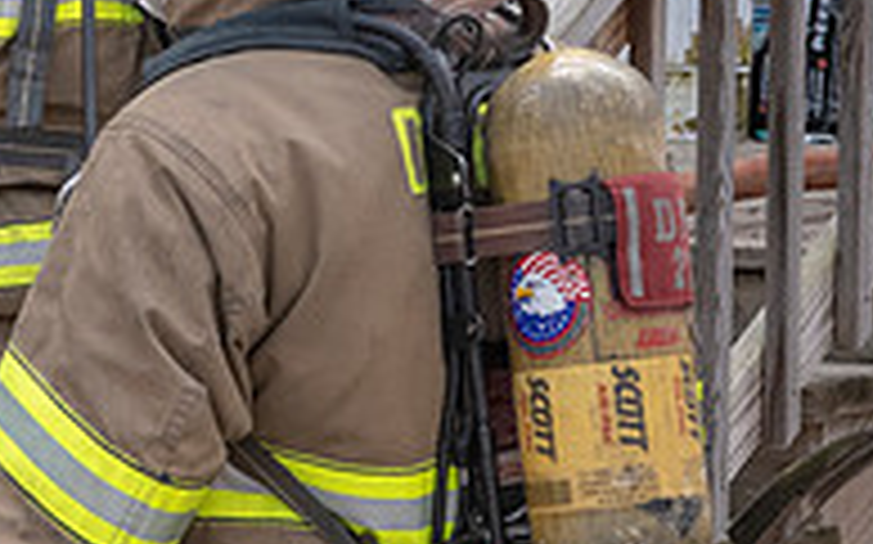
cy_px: 40
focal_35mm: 279
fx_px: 6634
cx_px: 277
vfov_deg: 4.7
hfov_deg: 7.5
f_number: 9
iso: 1000
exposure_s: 1/400
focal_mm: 46
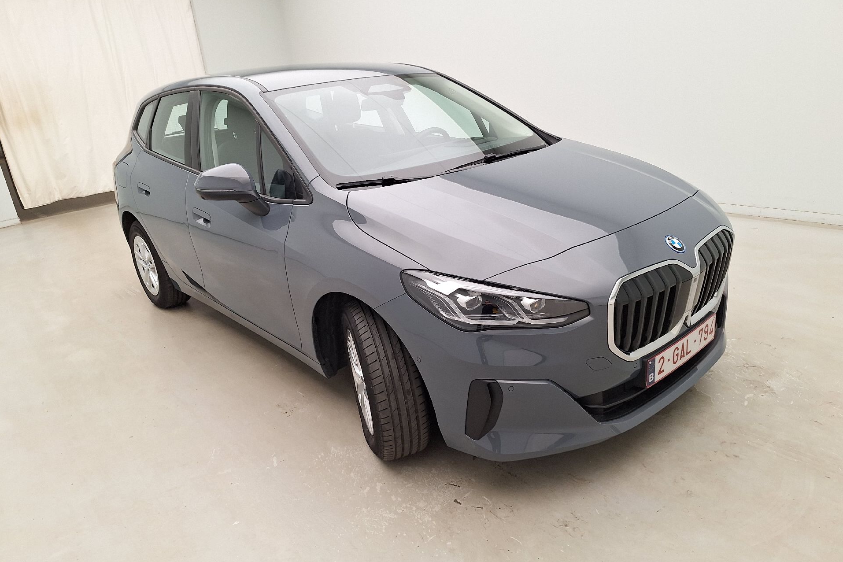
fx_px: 562
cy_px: 292
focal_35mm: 24
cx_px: 422
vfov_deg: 53.1
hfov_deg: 73.7
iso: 50
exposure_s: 1/100
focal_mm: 5.54
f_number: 1.8
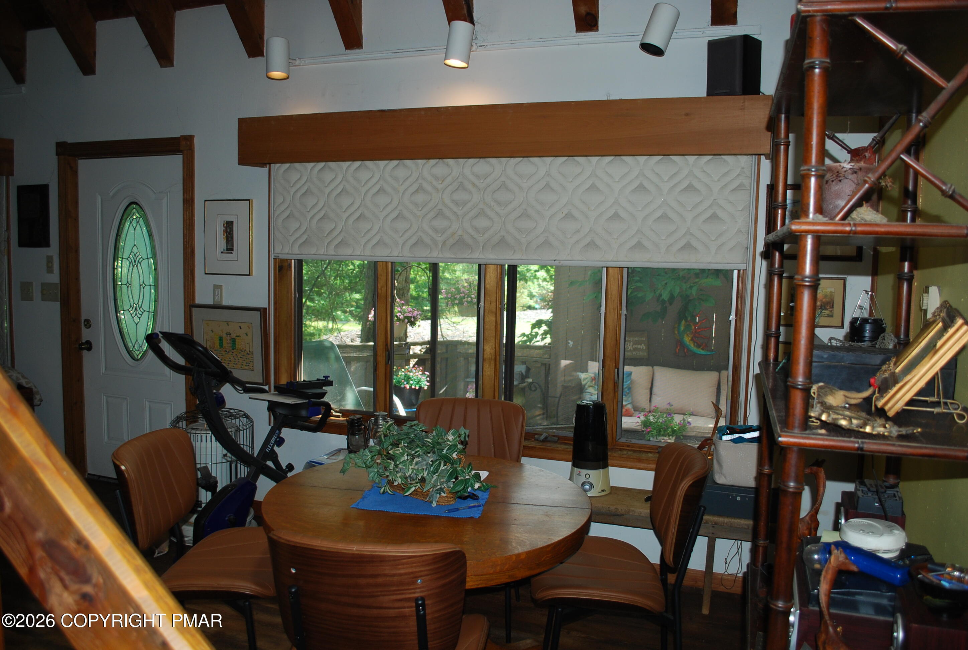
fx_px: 727
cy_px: 325
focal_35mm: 27
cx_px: 484
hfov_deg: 67.3
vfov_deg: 48.1
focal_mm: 18
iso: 200
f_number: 3.5
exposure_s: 1/60
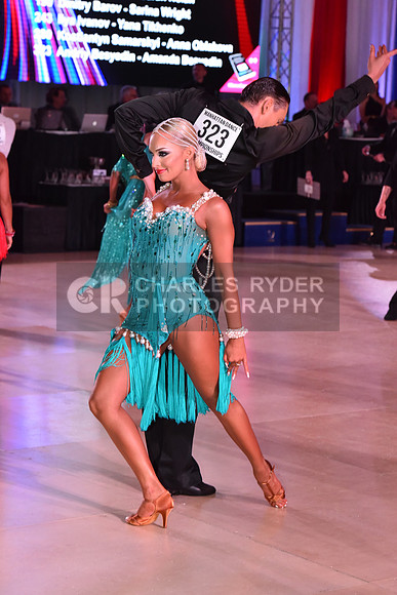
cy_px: 298
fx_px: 1653
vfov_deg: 20.4
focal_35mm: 100
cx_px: 198
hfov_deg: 13.7
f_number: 6.3
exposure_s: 1/250
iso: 2500
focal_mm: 100
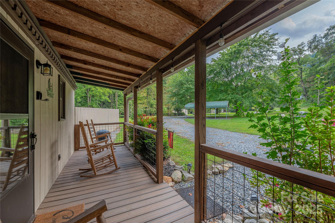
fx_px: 130
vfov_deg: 81.2
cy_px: 112
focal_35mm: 14
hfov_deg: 104.2
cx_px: 168
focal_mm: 14
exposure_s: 1/500
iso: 320
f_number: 7.1
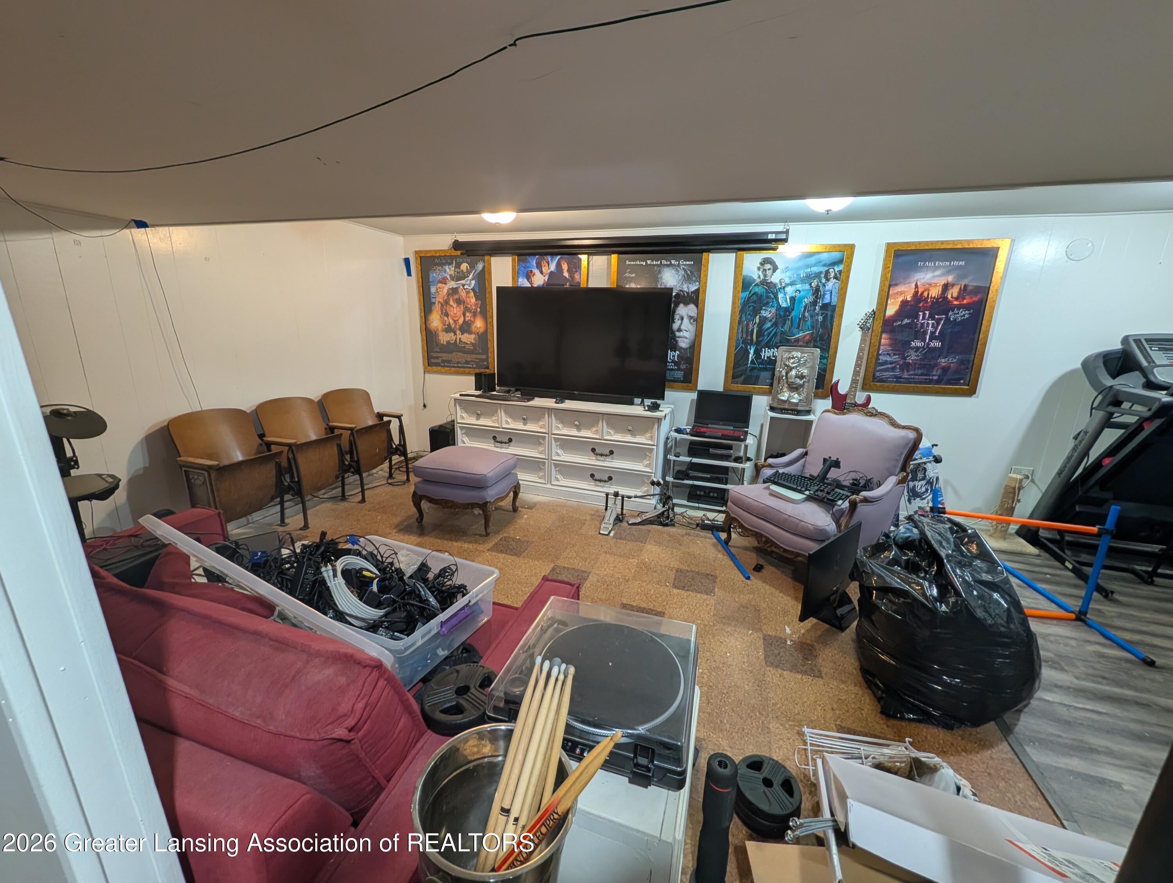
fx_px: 407
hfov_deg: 110.5
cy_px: 442
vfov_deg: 94.6
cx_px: 586
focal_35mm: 12
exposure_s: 1/60
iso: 93
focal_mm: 2.02
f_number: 1.7
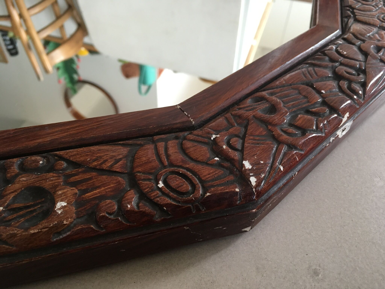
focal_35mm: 29
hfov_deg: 61.7
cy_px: 144
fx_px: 323
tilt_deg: -46.2
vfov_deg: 48.2
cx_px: 192
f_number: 2.2
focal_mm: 4.15
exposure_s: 1/30
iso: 100
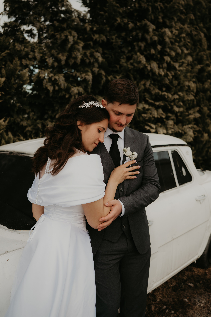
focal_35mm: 35
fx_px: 308
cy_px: 158
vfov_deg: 54.4
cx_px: 106
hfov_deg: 37.9
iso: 200
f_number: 2.8
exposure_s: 1/1000
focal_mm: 35
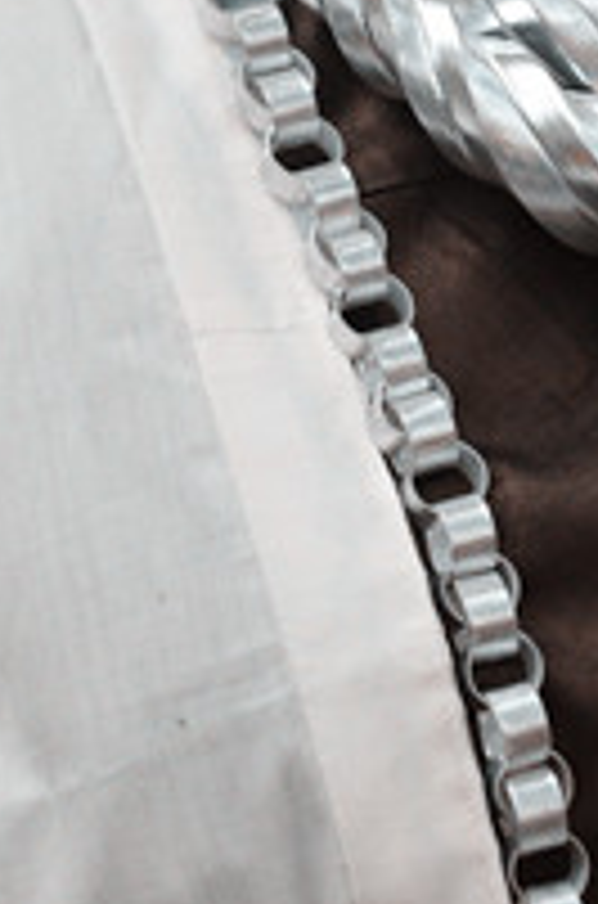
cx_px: 402
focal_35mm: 370
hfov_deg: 3.7
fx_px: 9266
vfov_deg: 5.5
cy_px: -684
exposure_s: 1/200
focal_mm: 62
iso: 200
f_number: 7.1
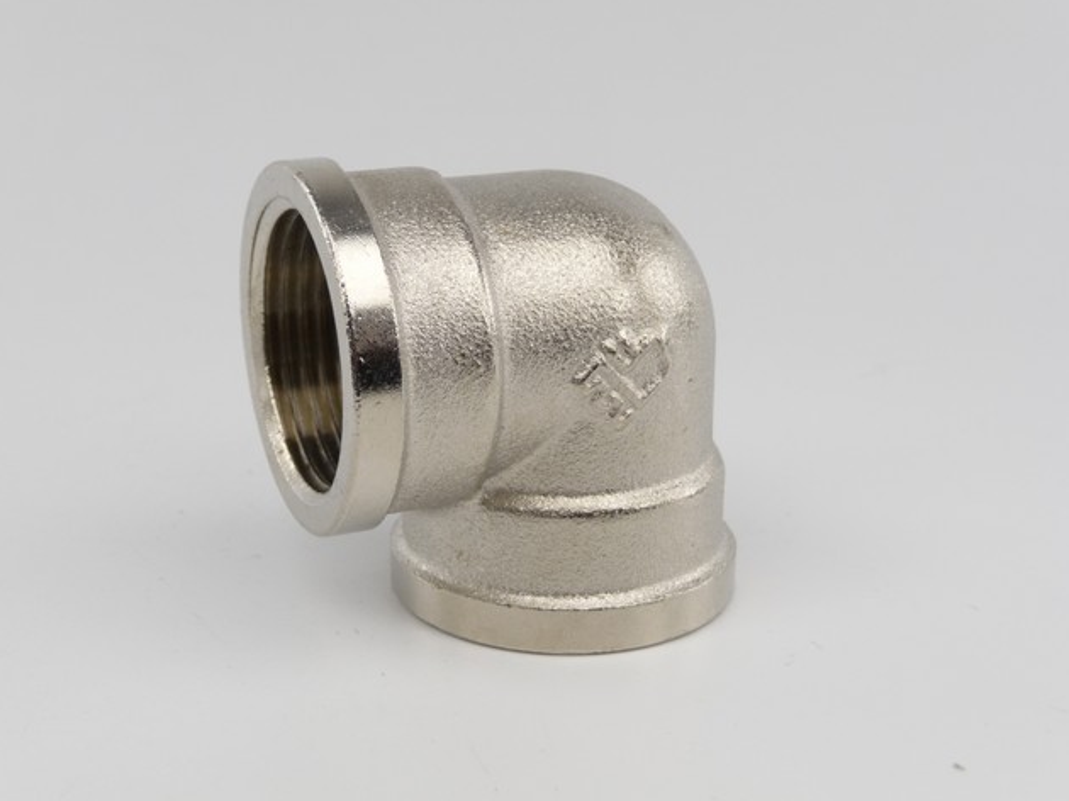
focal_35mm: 63
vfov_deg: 23.3
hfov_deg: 30.7
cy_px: 397
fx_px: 1945
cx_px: 536
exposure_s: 1/640
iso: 100
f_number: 4.5
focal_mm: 10.5
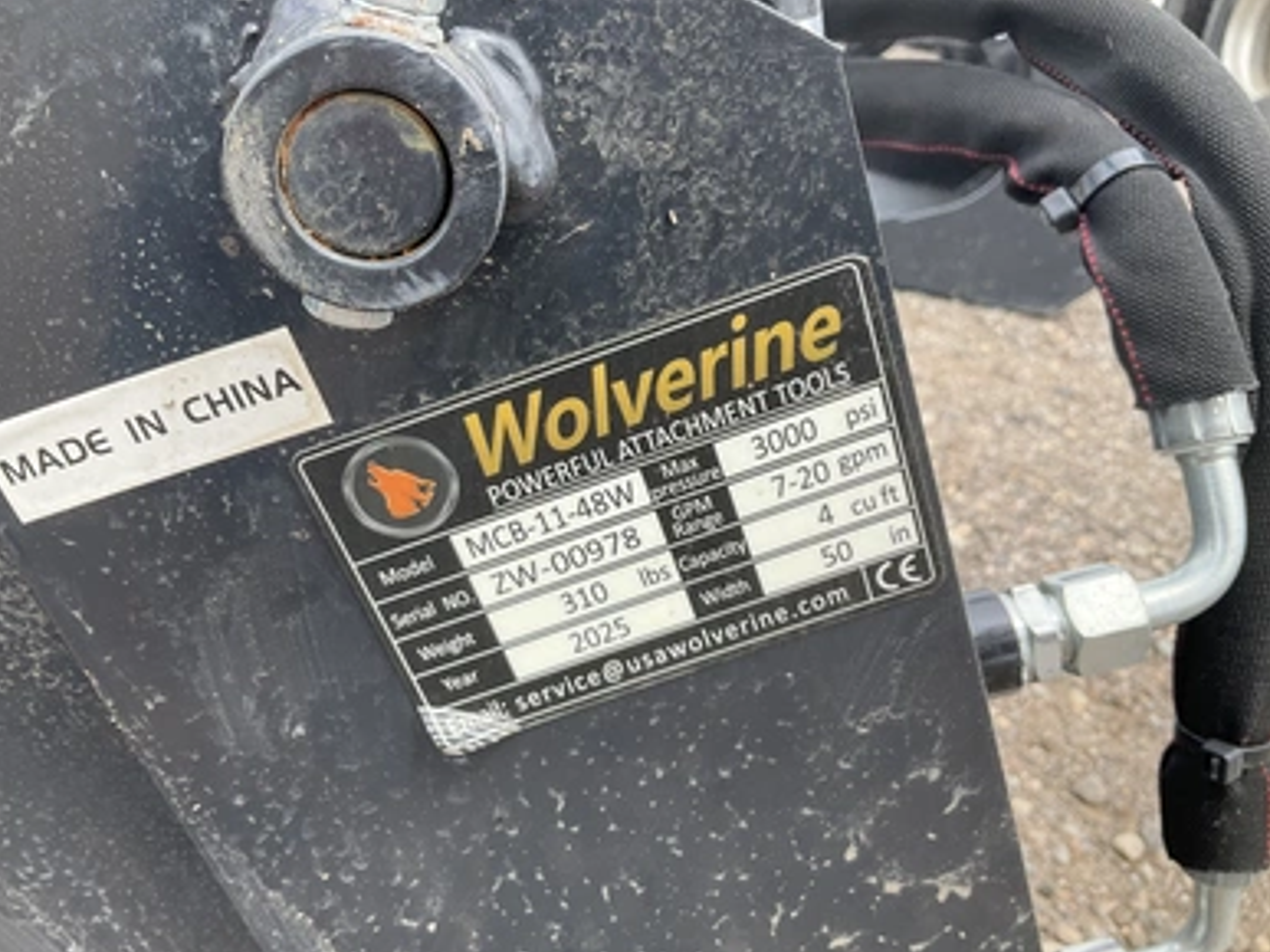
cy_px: 486
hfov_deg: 60.0
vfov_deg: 46.8
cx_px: 624
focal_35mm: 30
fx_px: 1100
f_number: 1.8
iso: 25
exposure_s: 1/435
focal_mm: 3
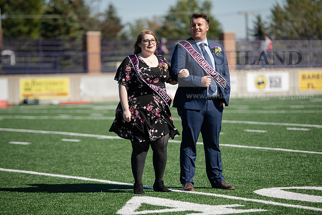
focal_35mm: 175
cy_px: 108
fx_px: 1566
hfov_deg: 11.7
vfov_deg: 7.9
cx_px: 161
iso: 200
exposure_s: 1/2000
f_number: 3.2
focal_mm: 175
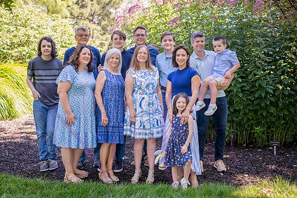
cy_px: 91
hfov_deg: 33.9
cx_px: 145
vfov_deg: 23.0
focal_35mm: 59
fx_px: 487
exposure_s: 1/320
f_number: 3.2
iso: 400
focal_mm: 50
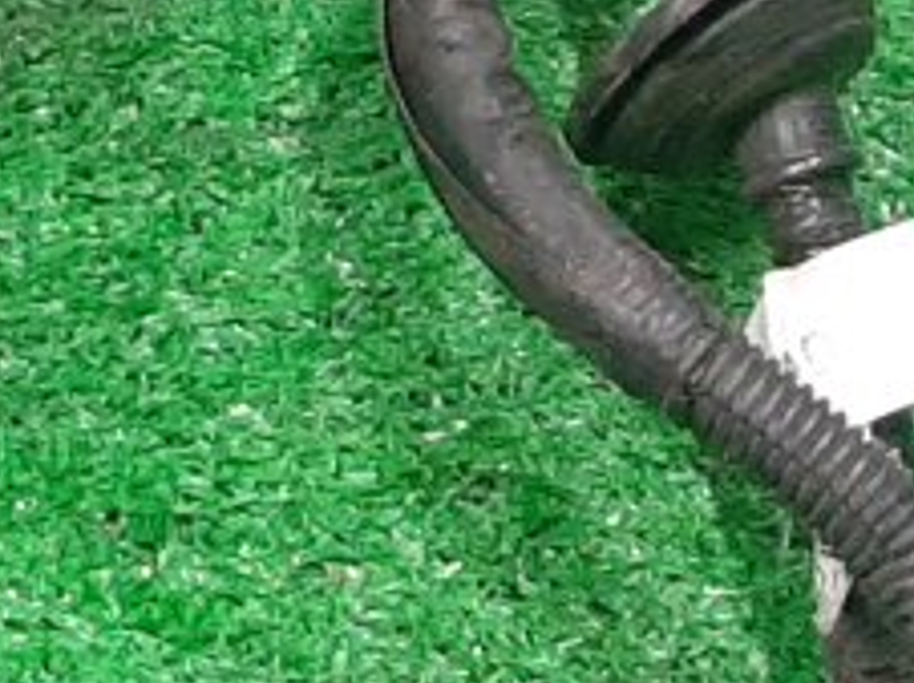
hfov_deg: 11.4
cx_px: -441
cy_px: -1382
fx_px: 4378
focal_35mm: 166
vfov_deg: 7.7
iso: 225
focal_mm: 3.93
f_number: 1.7
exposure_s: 1/50
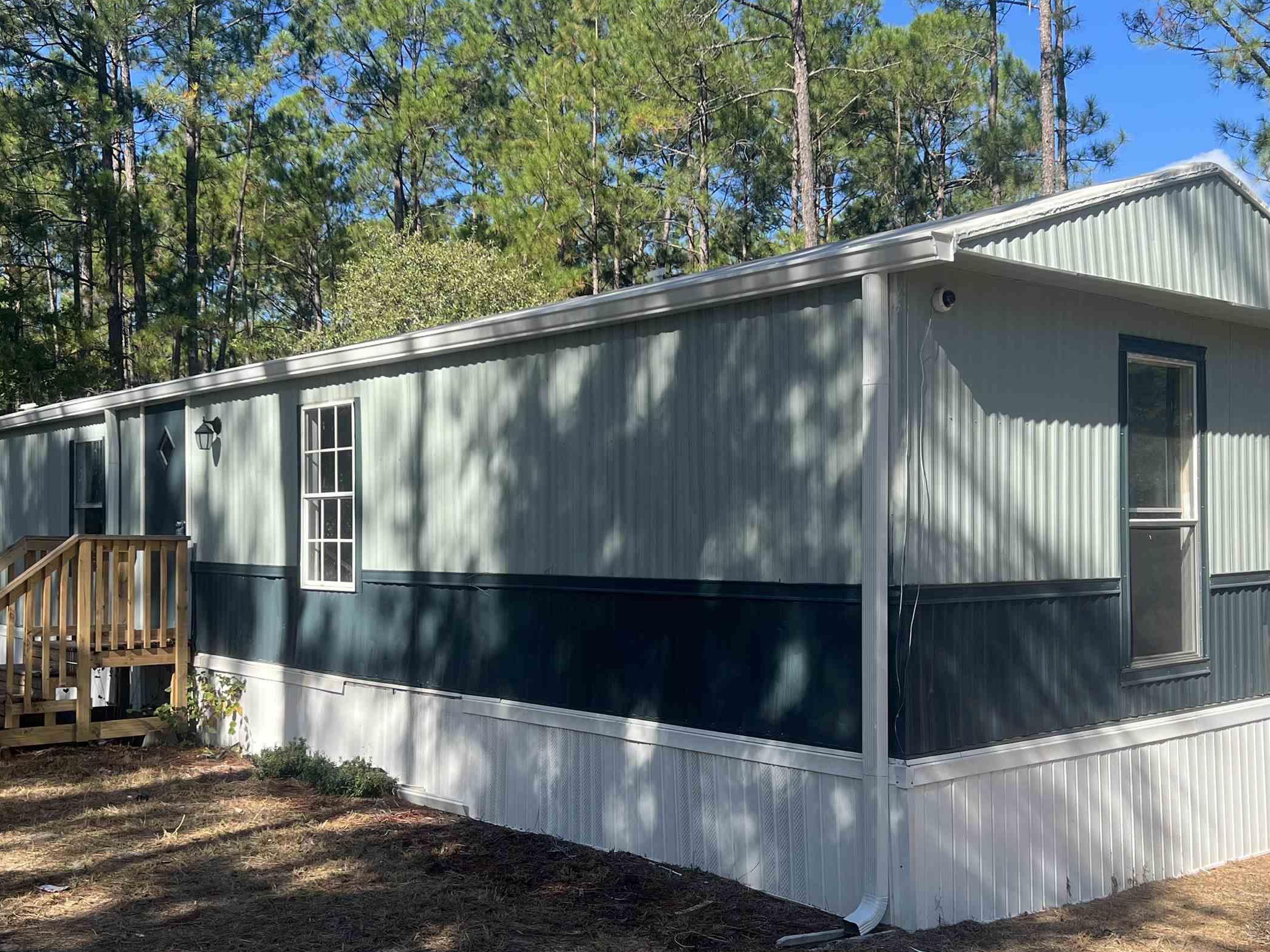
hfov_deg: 49.0
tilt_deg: +0.5
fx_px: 1394
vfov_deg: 37.7
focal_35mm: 38
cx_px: 634
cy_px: 533
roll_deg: +0.3
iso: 50
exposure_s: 1/1751
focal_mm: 5.7
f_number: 1.5
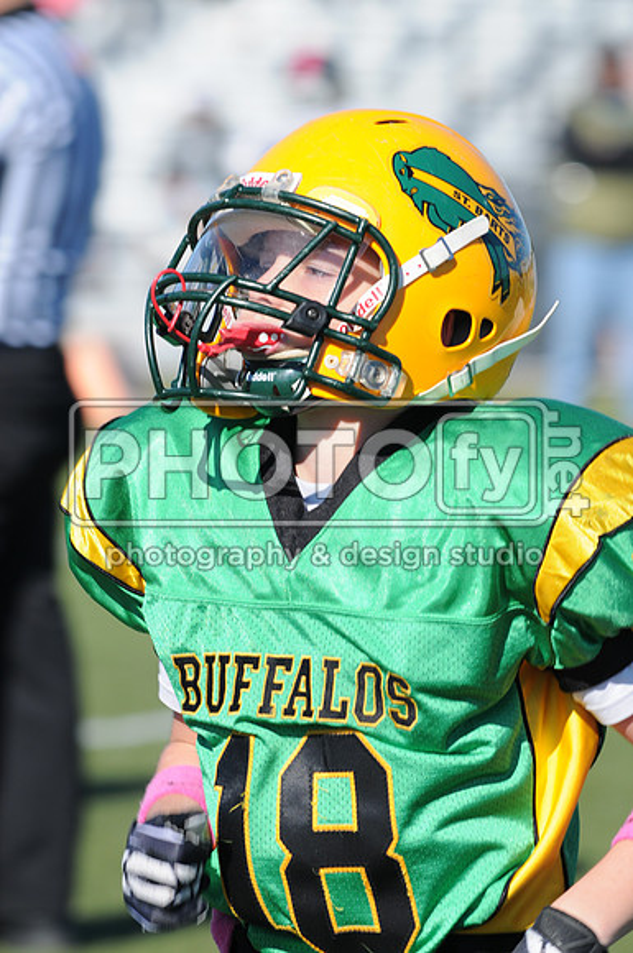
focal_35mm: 450
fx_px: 11903
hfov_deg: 3.0
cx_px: 316
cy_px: 476
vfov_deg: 4.6
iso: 200
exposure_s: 1/500
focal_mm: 300
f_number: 8
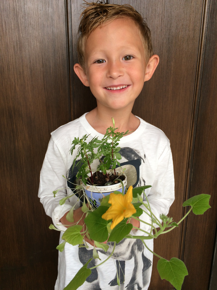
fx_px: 242
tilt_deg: -17.6
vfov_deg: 61.7
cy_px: 145
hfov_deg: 48.2
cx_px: 108
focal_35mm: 29
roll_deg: +0.2
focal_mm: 4.15
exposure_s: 1/120
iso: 50
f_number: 2.2
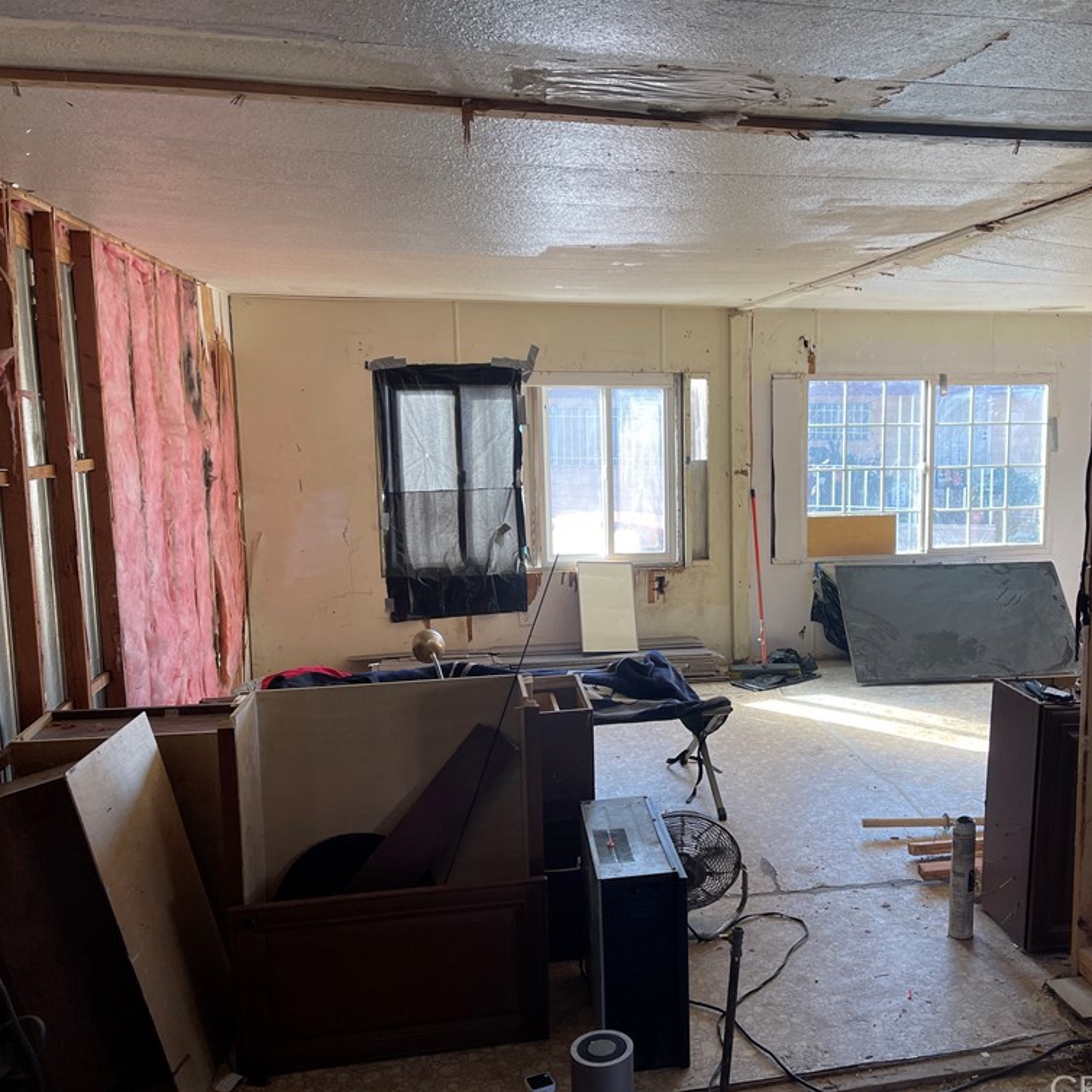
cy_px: 553
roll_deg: +0.3
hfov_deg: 53.0
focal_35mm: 30
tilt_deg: -8.6
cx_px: 727
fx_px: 1071
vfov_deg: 54.0
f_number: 1.6
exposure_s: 1/120
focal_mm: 5.1
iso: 64
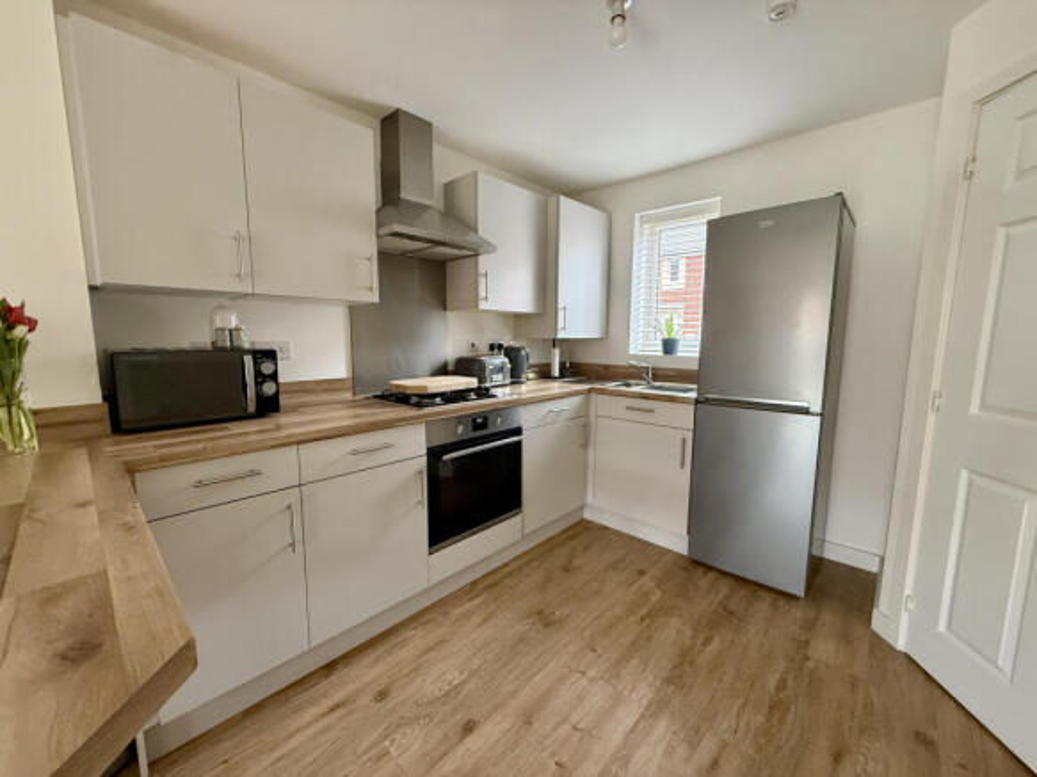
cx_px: 518
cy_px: 388
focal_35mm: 14
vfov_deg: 85.7
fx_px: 419
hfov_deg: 102.1
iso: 320
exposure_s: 1/61
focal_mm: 2.22
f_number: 2.2
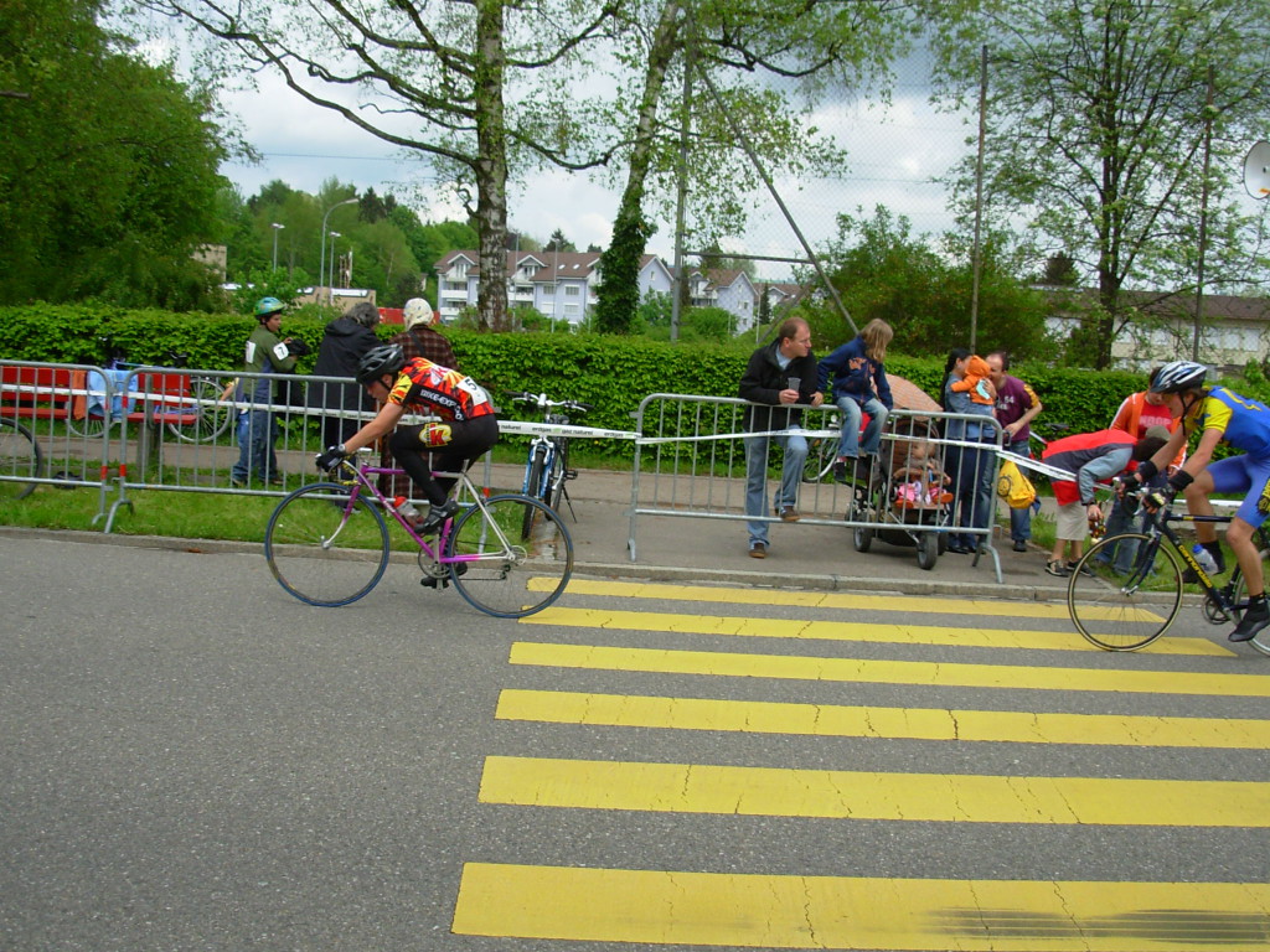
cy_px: 476
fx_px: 1394
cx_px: 635
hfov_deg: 49.0
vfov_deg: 37.7
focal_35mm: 38
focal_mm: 6.3
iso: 50
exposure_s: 1/767
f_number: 2.9
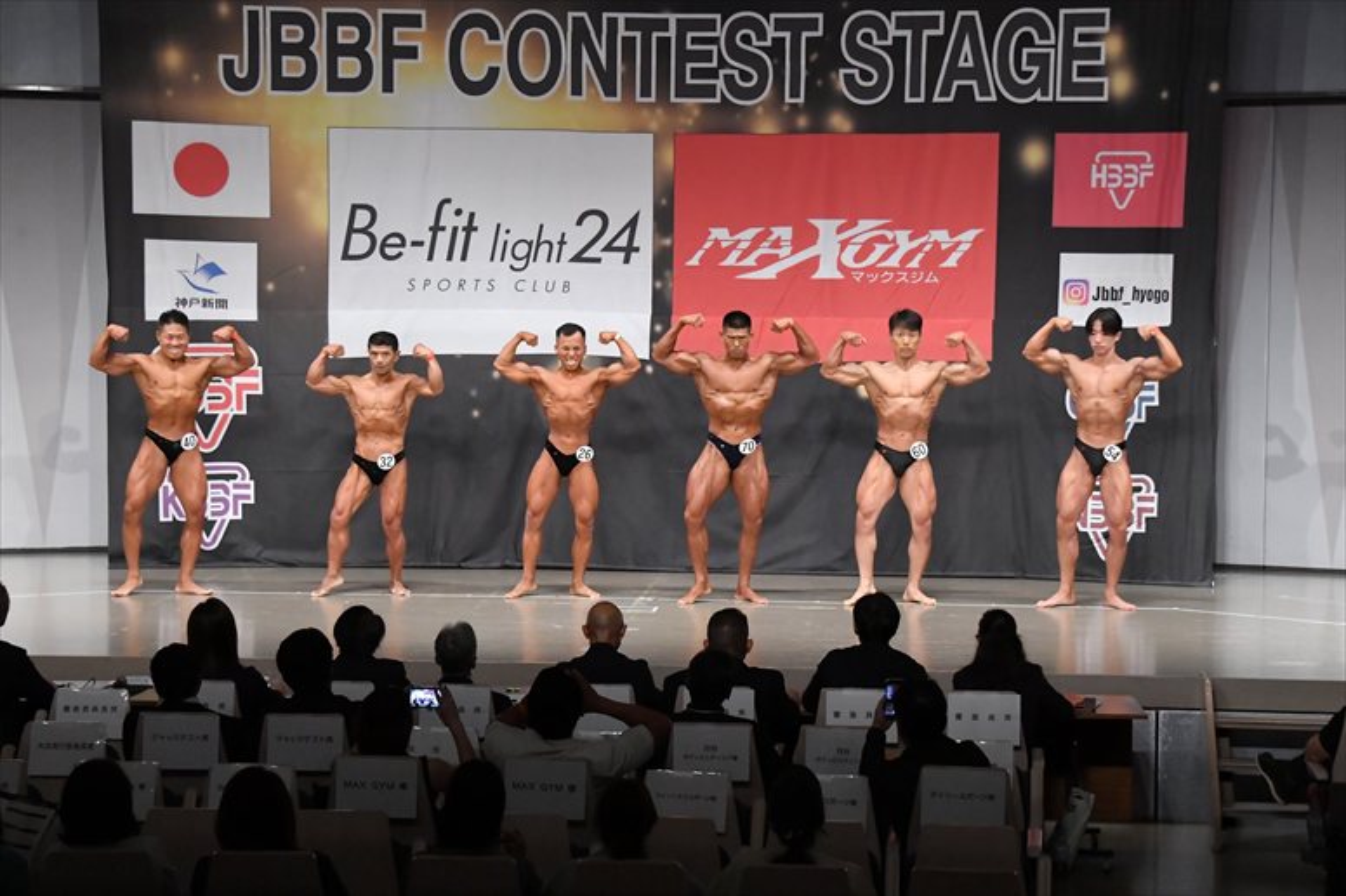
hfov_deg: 24.2
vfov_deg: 16.2
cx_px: 673
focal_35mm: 84
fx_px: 3139
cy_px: 448
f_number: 5.6
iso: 6400
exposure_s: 1/400
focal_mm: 56
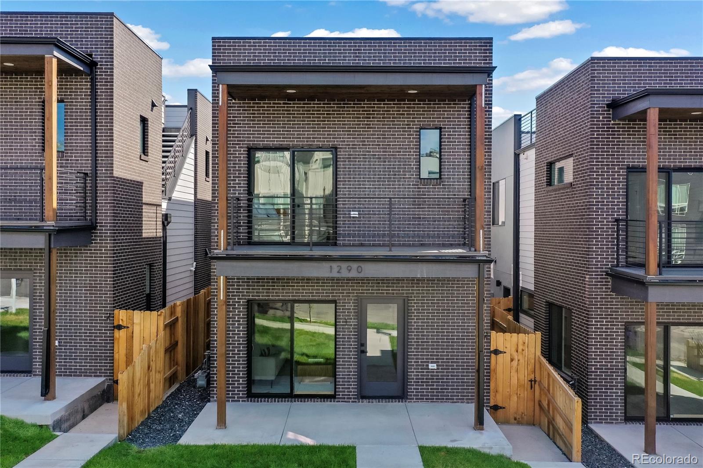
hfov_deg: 65.5
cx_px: 352
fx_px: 547
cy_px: 234
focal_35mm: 28
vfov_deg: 46.4
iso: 100
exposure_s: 1/240
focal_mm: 10.26
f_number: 5
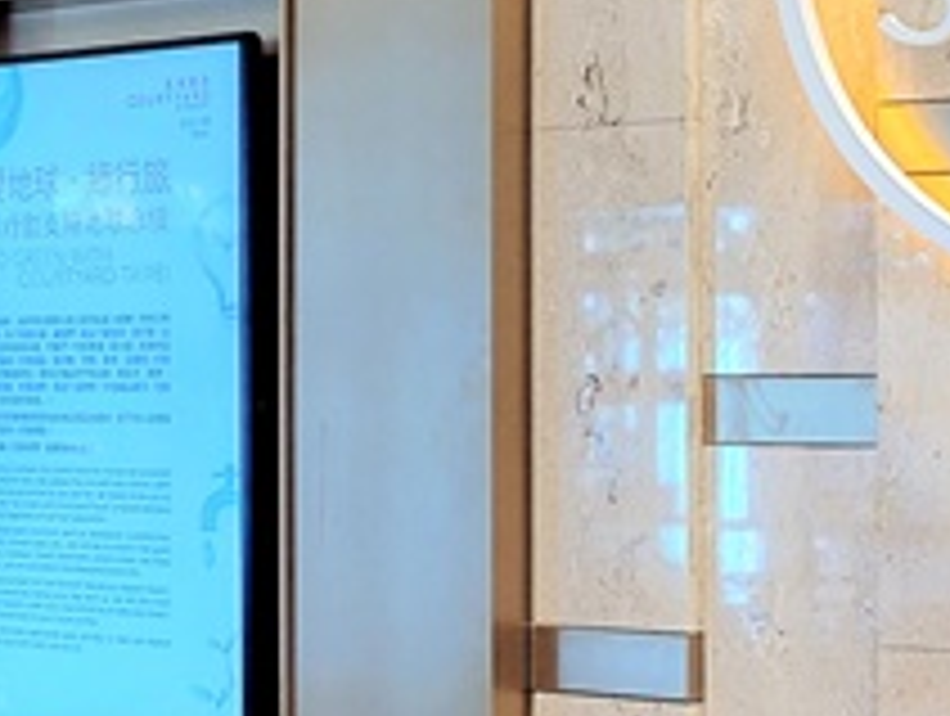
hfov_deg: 15.4
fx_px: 3381
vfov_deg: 12.1
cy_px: 360
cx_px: -207
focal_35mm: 123
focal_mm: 5.4
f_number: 1.8
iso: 250
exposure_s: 1/100
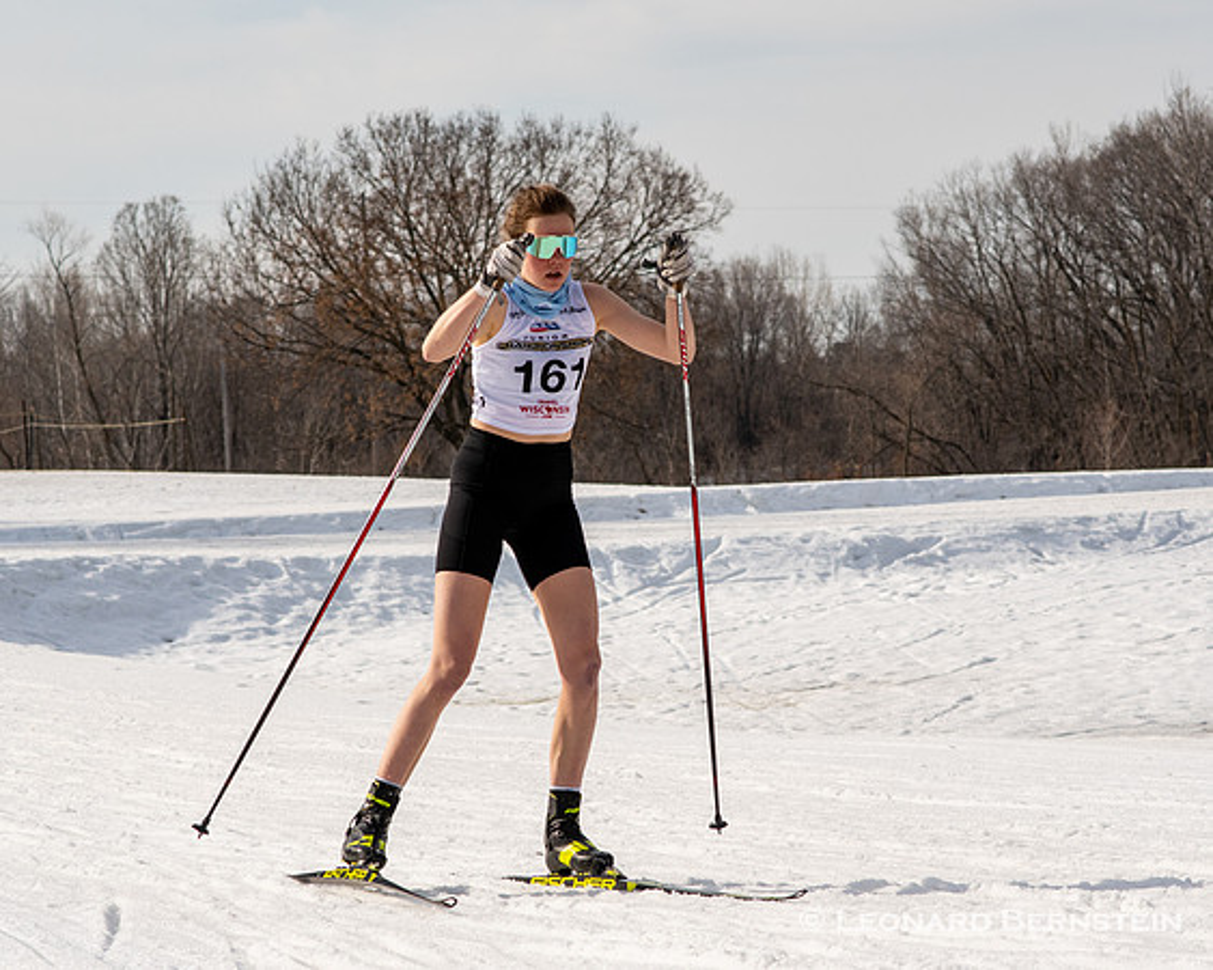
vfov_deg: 10.7
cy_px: 485
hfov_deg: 13.4
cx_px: 580
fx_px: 5153
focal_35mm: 144
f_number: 7.1
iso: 400
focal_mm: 85
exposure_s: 1/2000
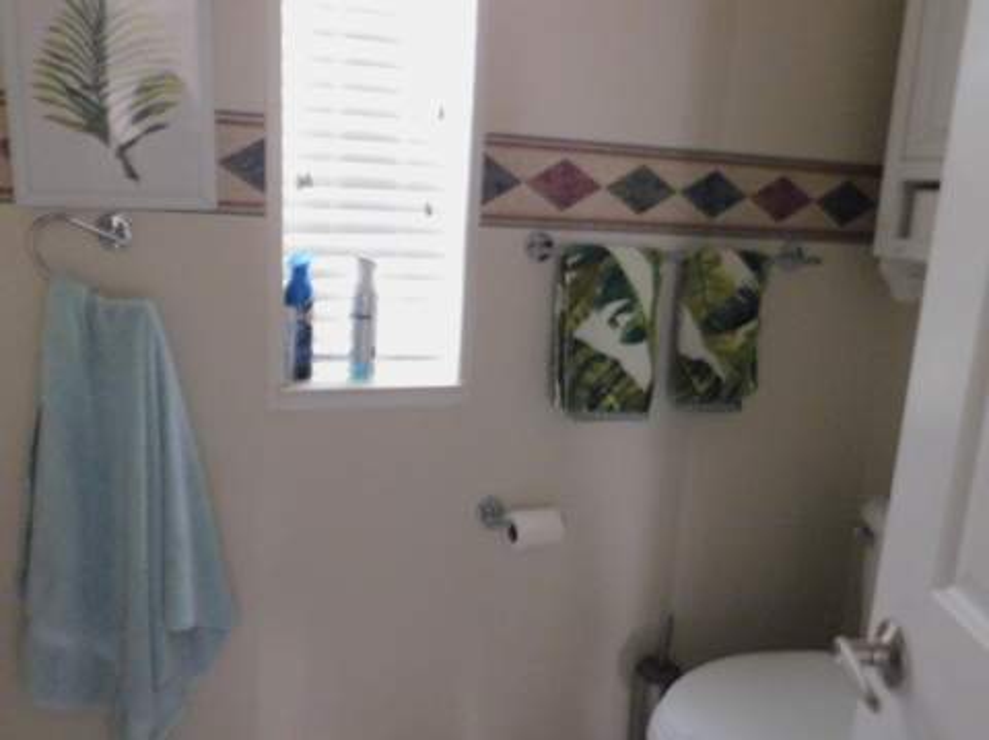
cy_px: 370
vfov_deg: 46.7
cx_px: 494
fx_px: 856
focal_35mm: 30
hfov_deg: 60.0
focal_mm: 5.3
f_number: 3.2
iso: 800
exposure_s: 1/8
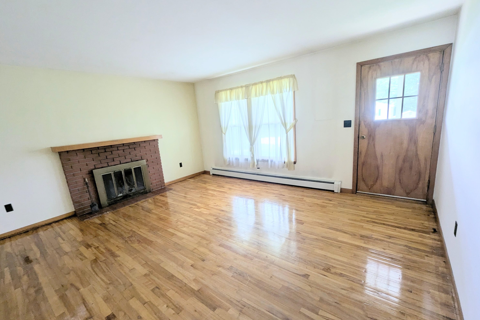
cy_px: 163
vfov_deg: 81.2
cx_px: 247
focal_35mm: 14
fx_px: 187
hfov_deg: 104.2
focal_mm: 1.95
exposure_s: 1/68.1
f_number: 2.2
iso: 50
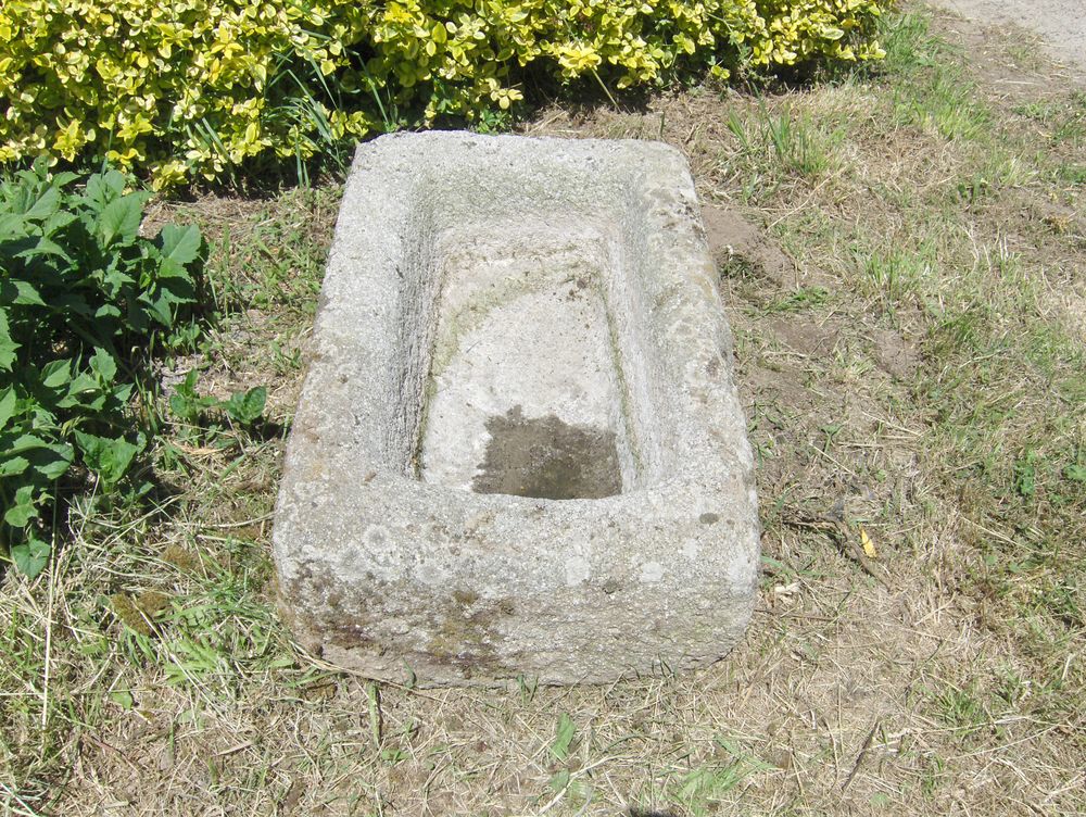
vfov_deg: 40.8
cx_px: 543
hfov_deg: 52.6
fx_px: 1099
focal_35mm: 35
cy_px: 408
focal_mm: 7.5
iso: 100
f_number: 6.9
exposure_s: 1/455
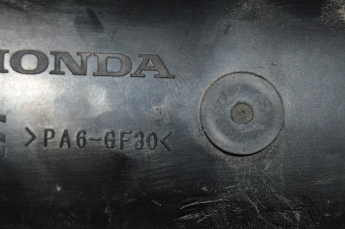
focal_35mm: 135
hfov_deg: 15.1
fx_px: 1291
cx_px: 74
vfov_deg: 10.2
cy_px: 123
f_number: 8
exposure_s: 1/60
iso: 100
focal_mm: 55
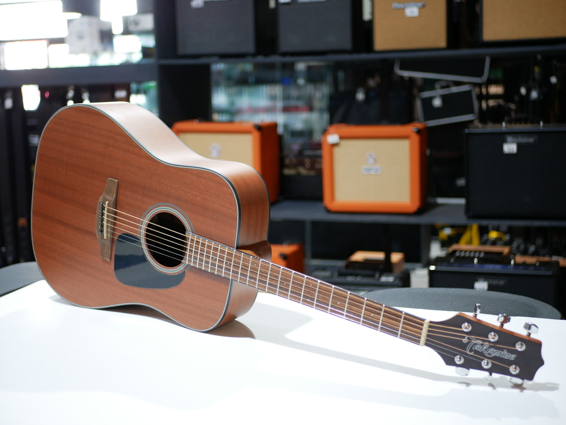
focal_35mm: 50
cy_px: 212
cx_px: 283
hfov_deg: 38.2
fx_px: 818
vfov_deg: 29.1
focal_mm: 25
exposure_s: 1/60
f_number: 1.7
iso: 400
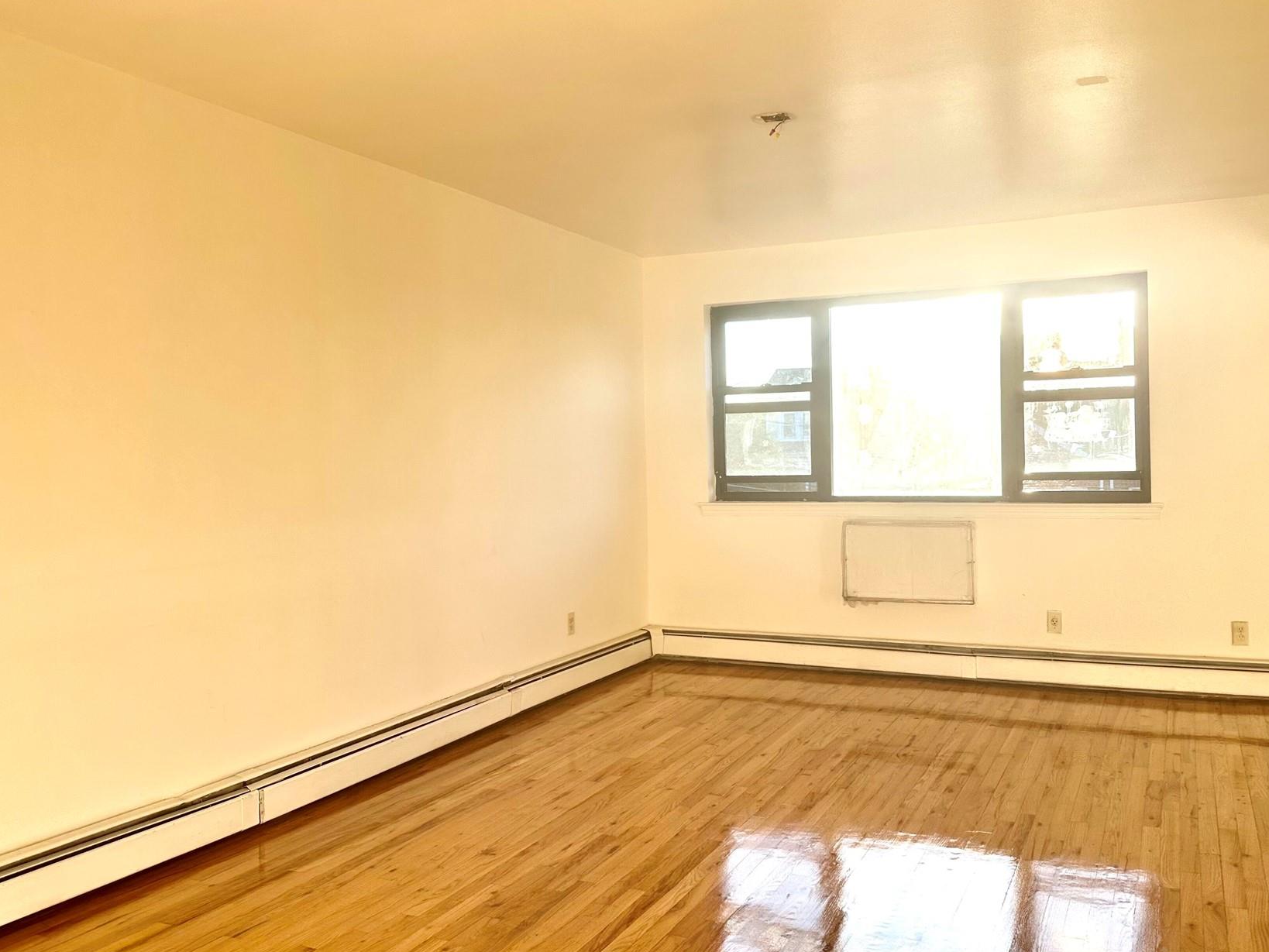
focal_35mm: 30
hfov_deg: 59.8
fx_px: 1100
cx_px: 706
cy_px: 452
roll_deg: +0.5
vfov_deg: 46.8
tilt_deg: +0.1
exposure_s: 1/836
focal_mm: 6.86
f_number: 1.78
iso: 80
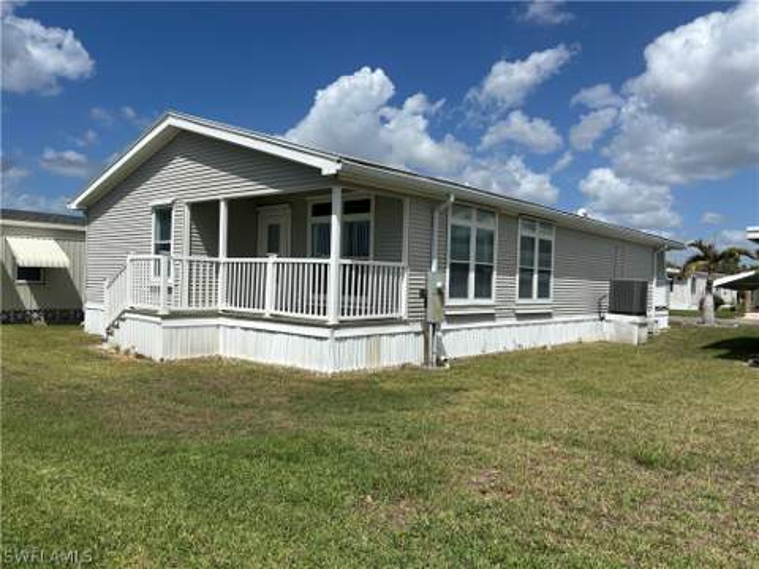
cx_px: 380
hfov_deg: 67.3
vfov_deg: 53.1
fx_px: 570
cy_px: 284
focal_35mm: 26
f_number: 1.6
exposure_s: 1/7194
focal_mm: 5.96
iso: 50
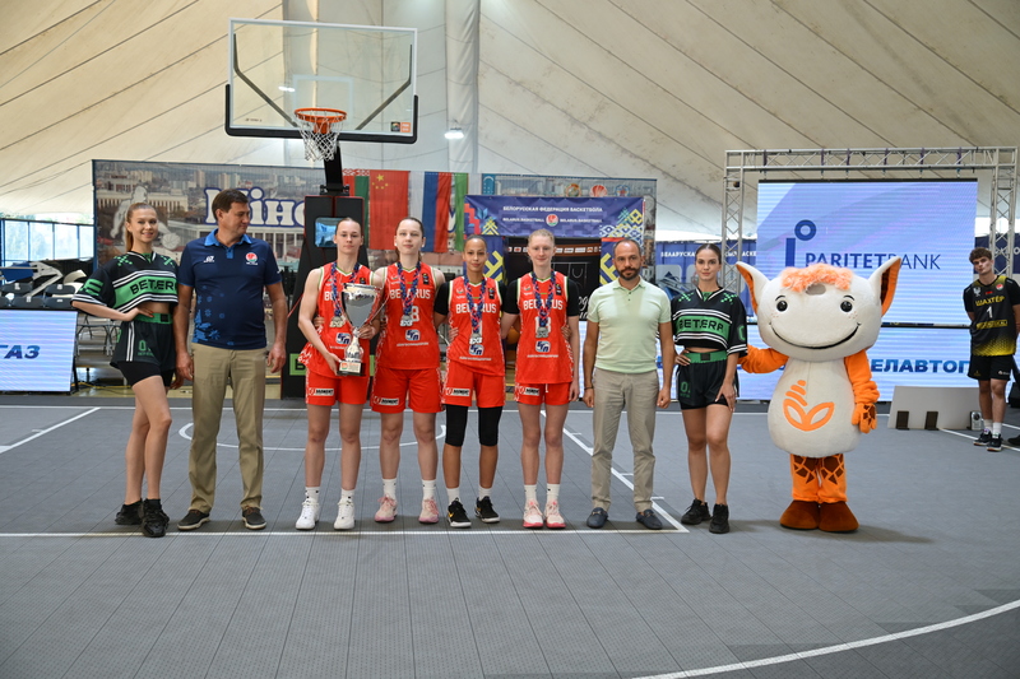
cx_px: 510
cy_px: 340
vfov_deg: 36.9
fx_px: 1020
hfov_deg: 53.1
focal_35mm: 36
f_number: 3.5
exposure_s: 1/250
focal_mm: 36
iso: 640
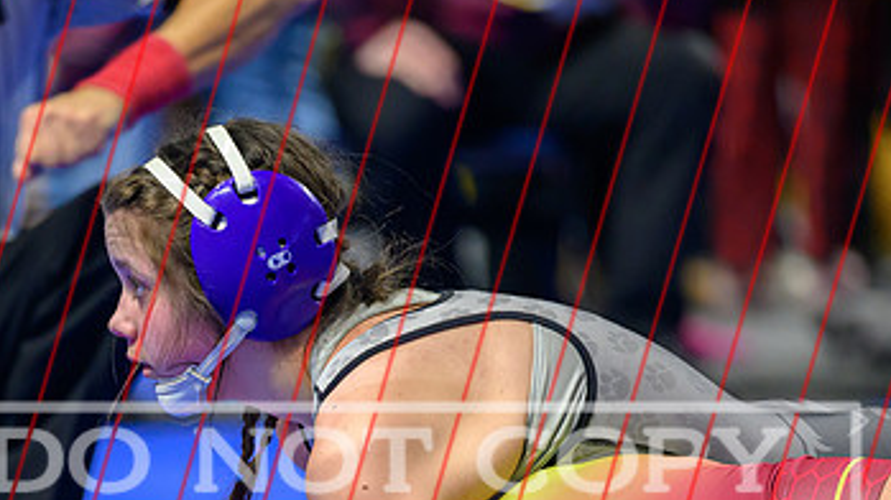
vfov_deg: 2.8
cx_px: 262
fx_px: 10273
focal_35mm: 435
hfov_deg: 5.0
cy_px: 551
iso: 3200
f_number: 2.8
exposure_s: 1/800
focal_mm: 200
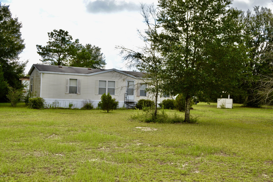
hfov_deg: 46.4
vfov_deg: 31.8
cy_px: 91
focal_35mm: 42
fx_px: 318
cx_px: 136
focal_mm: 28
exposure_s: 1/200
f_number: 8
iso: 100
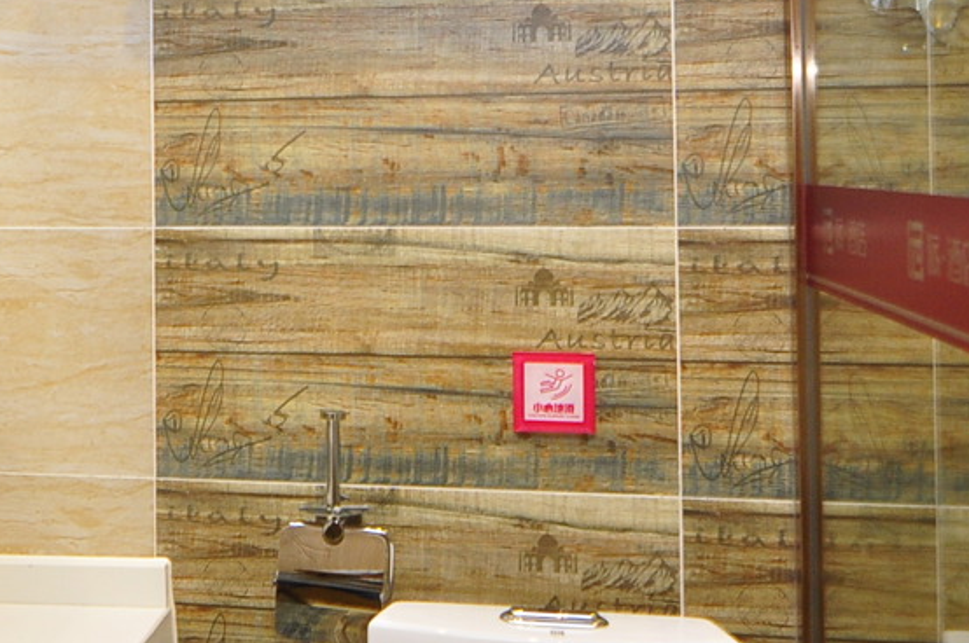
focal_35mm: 53
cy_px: 133
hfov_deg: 36.8
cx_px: 230
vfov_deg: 25.2
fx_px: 1414
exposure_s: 1/20
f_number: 2.8
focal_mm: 11
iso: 500
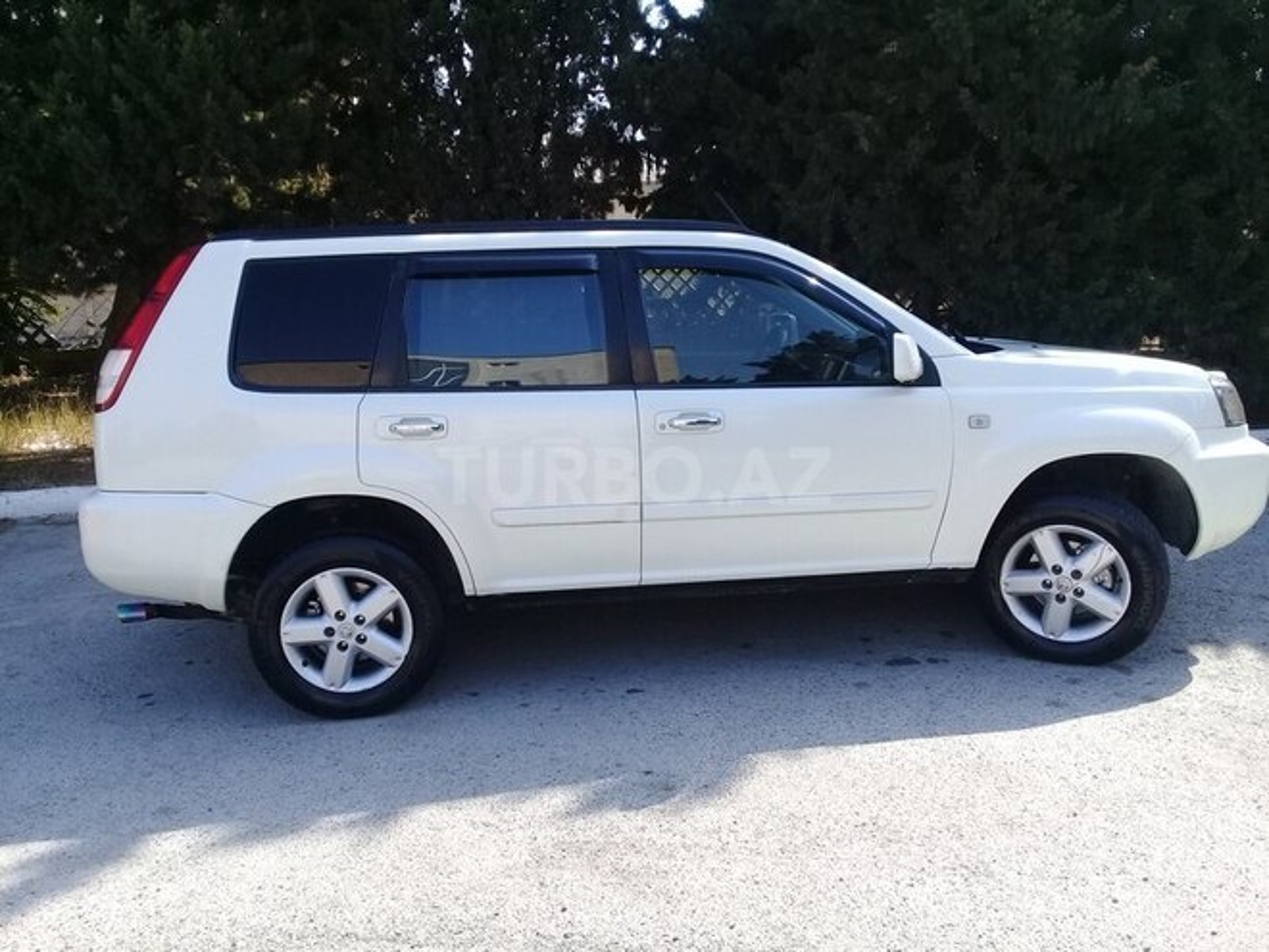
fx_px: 1136
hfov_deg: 58.4
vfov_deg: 45.4
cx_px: 634
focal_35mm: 31
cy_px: 476
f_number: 2.2
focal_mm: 3.3
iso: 50
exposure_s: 1/492
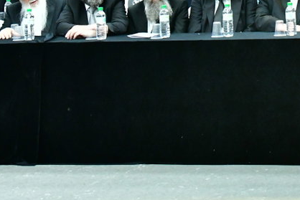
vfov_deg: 10.0
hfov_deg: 15.1
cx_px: 289
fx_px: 1117
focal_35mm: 134
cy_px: -89
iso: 4000
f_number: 5.6
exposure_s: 1/200
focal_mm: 40
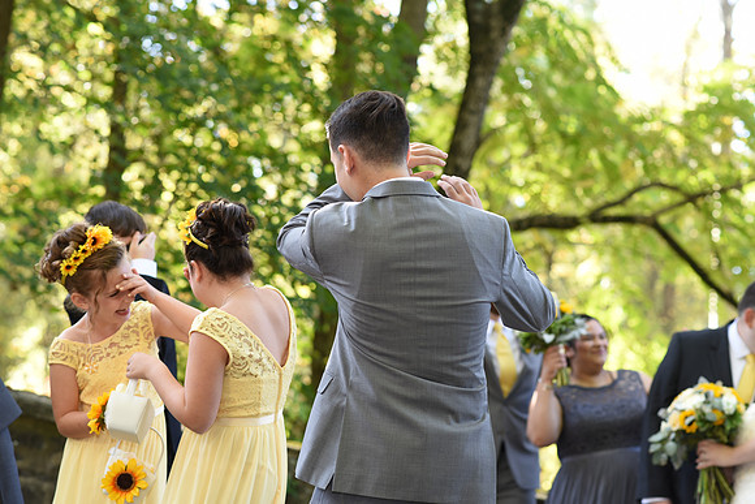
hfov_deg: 23.9
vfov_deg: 16.1
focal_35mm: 85
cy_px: 252
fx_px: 1783
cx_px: 378
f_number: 4
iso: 500
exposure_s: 1/200
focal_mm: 85
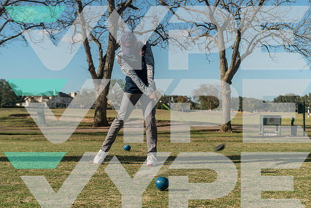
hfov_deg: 36.2
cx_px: 159
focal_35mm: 55
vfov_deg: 24.6
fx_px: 475
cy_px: 111
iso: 500
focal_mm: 49
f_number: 4
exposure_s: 1/640
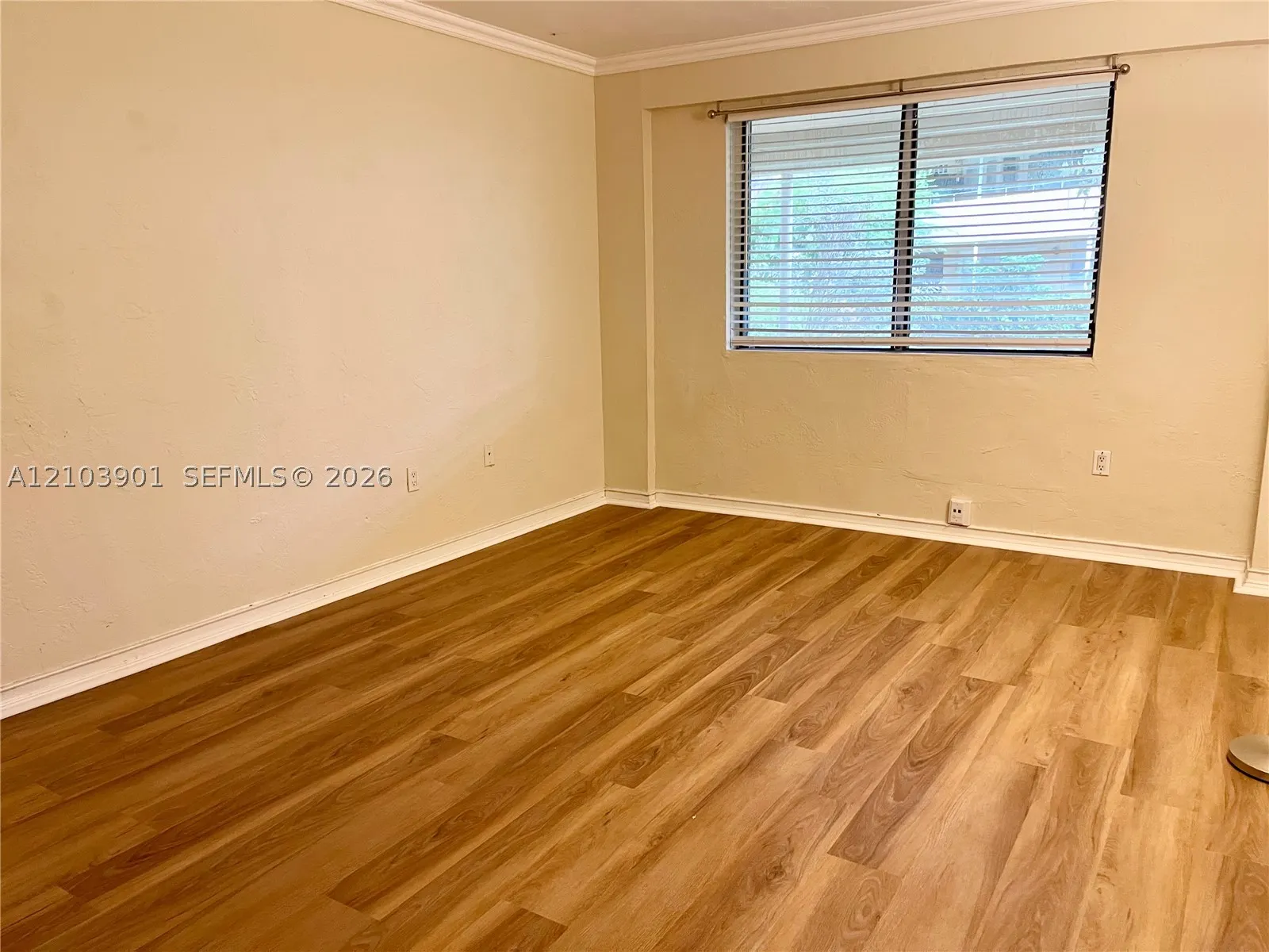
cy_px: 476
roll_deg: +1.5
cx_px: 634
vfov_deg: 54.9
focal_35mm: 25
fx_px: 916
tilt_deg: -11.7
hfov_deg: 69.4
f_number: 1.6
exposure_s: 1/60
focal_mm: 5.1
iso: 200
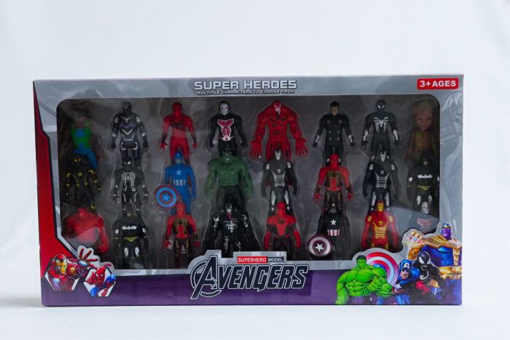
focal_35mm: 67
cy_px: 170
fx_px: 949
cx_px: 255
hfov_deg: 30.1
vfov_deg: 20.3
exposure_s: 1/125
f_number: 11
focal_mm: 45
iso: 3200
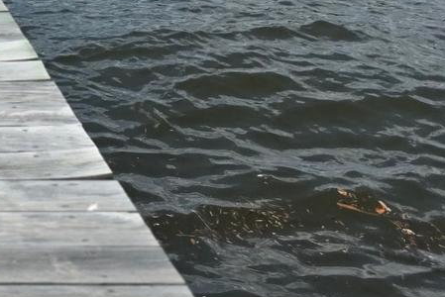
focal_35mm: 109
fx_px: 1348
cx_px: -297
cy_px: -167
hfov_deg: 16.4
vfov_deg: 11.9
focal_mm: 6.3
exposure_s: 1/6809
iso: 80
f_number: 1.7
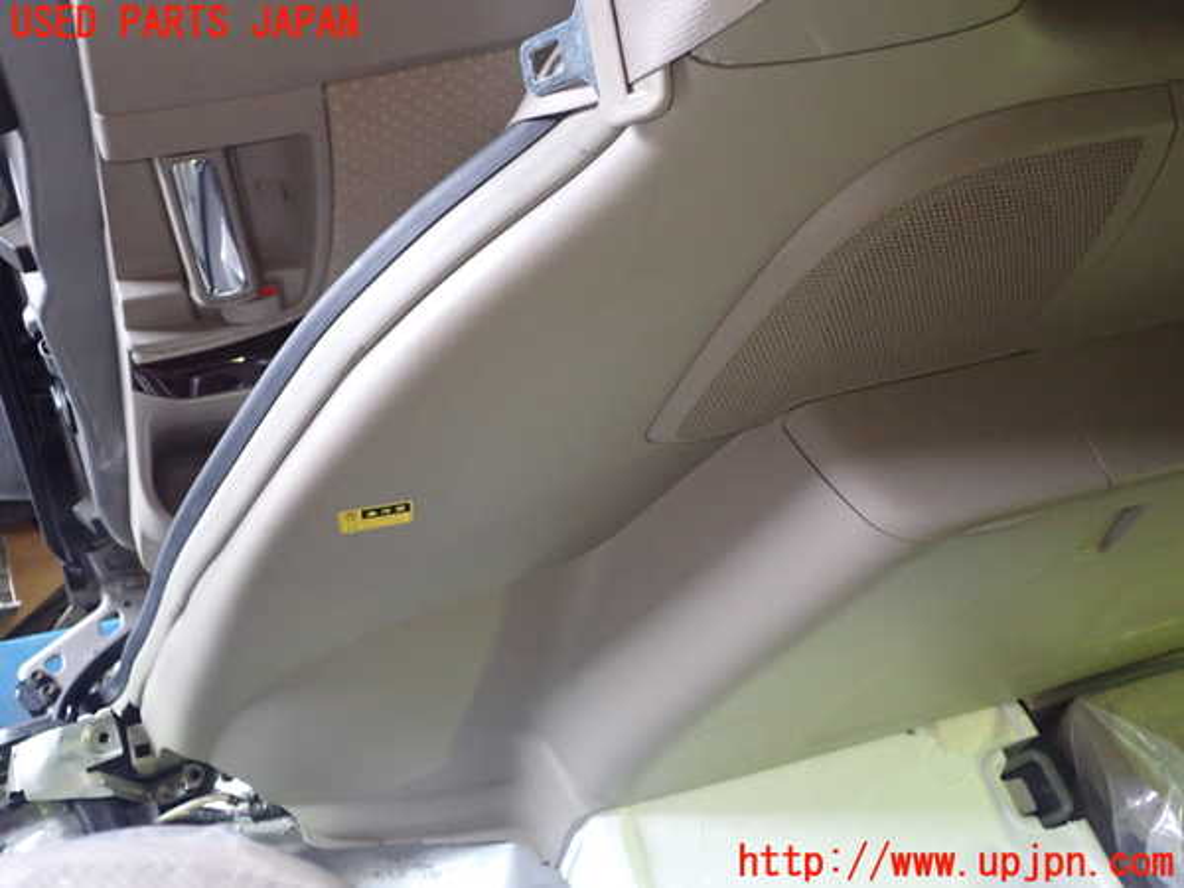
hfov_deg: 56.8
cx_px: 592
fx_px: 1095
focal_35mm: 32
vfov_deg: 44.2
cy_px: 444
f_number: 2.4
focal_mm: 5.79
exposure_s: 1/30
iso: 800
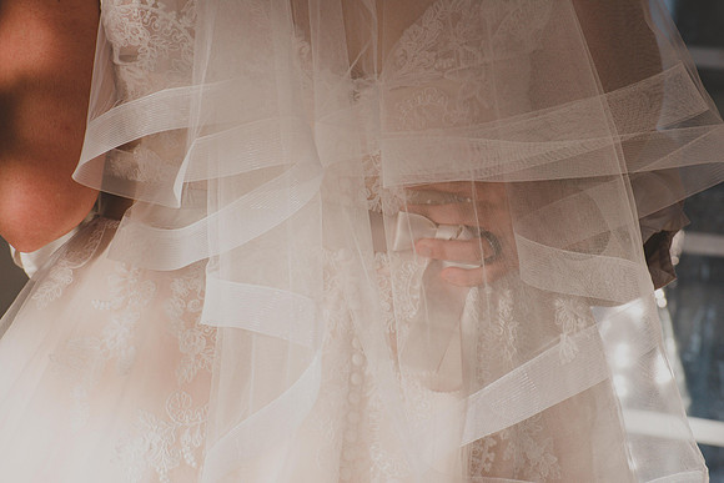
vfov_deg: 5.1
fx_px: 5431
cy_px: 242
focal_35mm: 270
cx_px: 362
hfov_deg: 7.6
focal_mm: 180
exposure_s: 1/200
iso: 100
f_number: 9
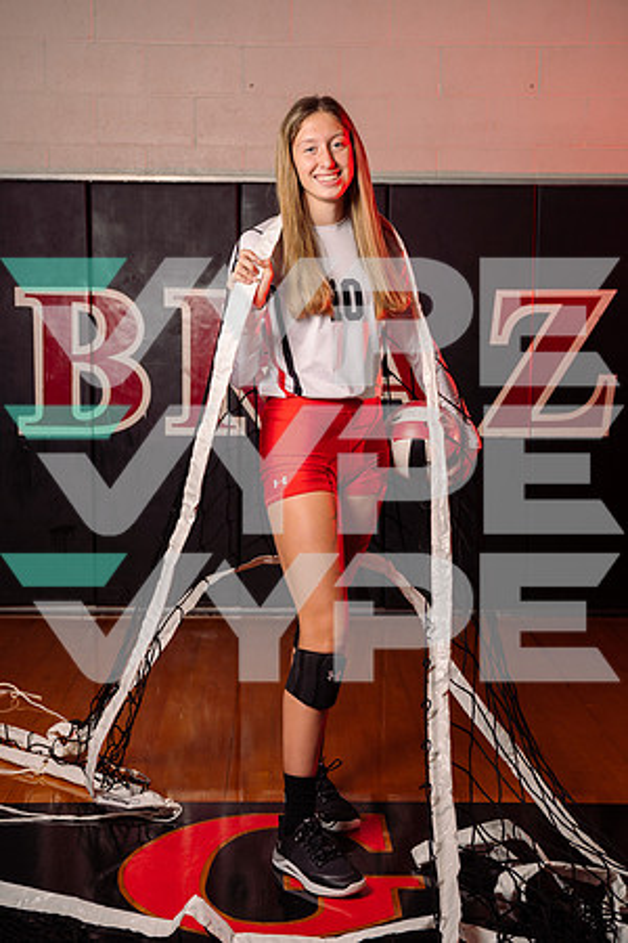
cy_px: 472
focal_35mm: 51
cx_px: 314
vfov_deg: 38.9
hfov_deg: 26.5
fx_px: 1334
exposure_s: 1/200
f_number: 4.5
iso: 125
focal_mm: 51
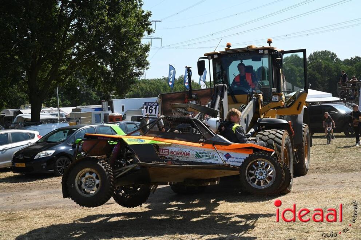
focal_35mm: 50
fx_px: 501
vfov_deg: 26.9
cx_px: 180
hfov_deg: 39.6
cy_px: 120
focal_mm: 50
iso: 640
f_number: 13
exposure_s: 1/640
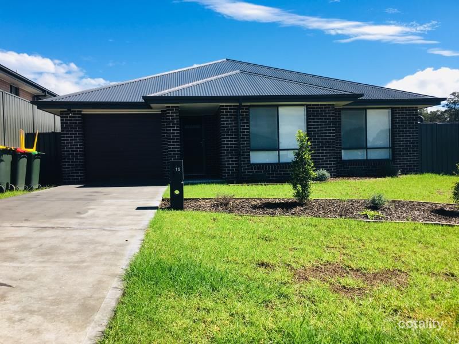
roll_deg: +1.0
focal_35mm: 29
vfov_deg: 48.2
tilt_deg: +2.0
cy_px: 172
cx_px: 230
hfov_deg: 61.7
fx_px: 385
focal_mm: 4.15
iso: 25
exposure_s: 1/1148
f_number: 2.2
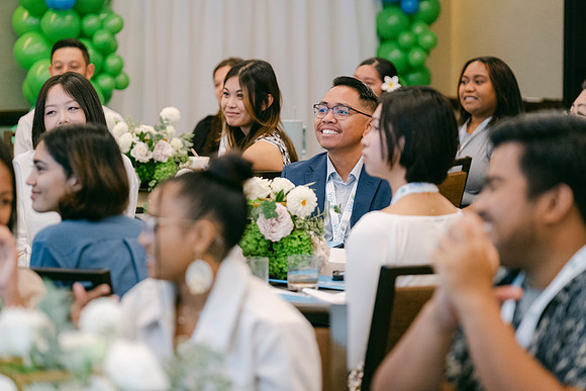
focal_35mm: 159
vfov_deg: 8.6
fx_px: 2589
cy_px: 196
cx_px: 293
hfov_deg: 12.9
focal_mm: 106
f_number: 2.8
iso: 2500
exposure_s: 1/125
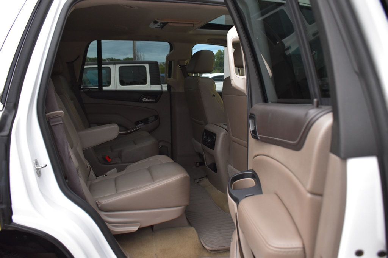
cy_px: 129
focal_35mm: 30
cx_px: 194
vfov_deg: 43.6
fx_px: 323
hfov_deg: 61.9
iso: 1600
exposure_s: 1/15
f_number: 5.6
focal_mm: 20
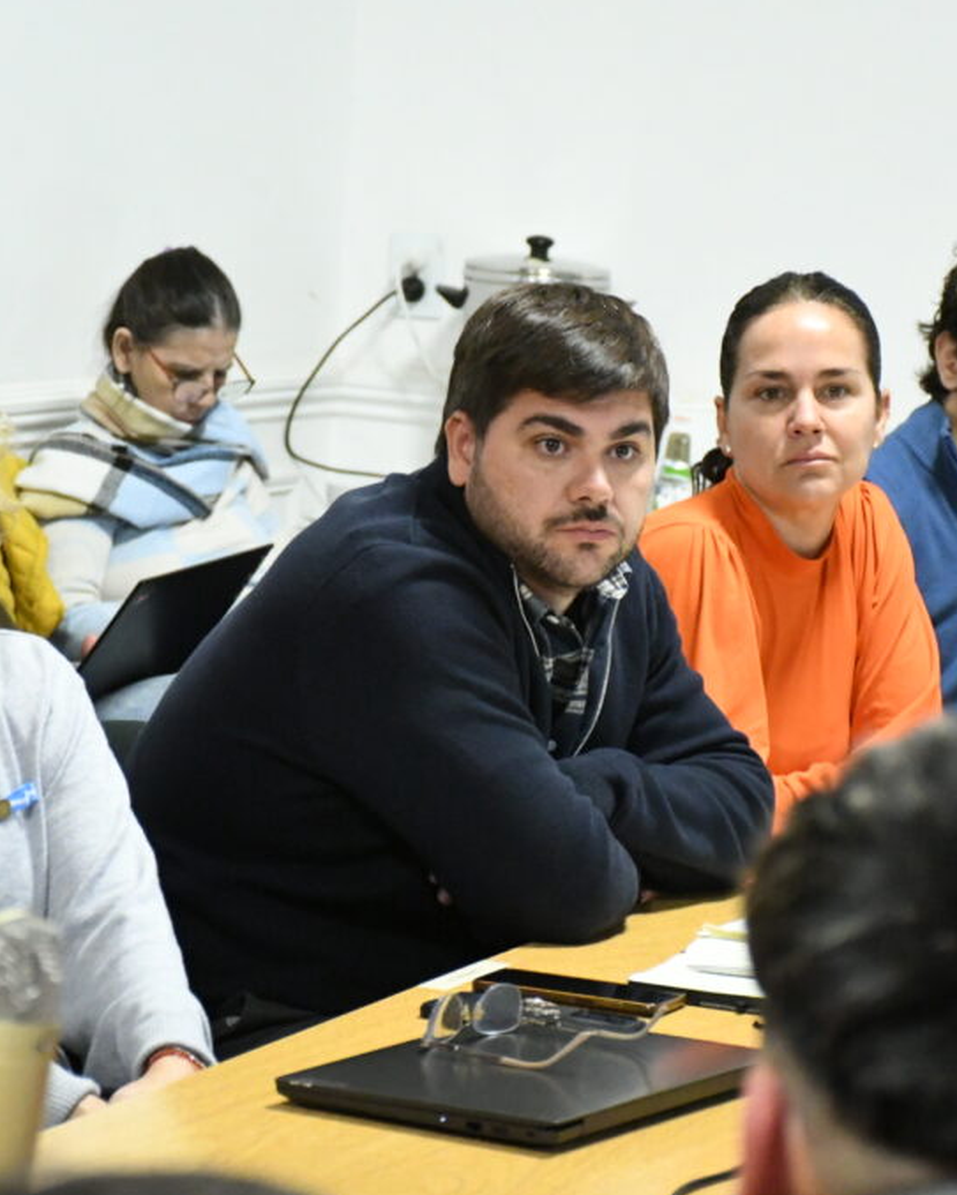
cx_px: 448
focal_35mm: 149
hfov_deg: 10.4
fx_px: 5273
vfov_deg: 12.9
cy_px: 596
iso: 12800
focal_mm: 70
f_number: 5
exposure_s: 1/125
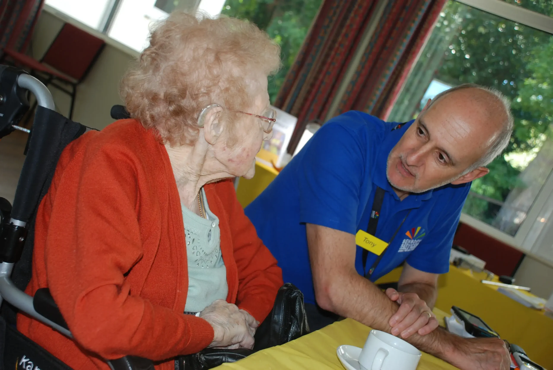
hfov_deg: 42.3
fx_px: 715
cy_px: 185
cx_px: 276
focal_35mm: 46
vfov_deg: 29.0
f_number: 4.2
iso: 200
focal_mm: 31
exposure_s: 1/60
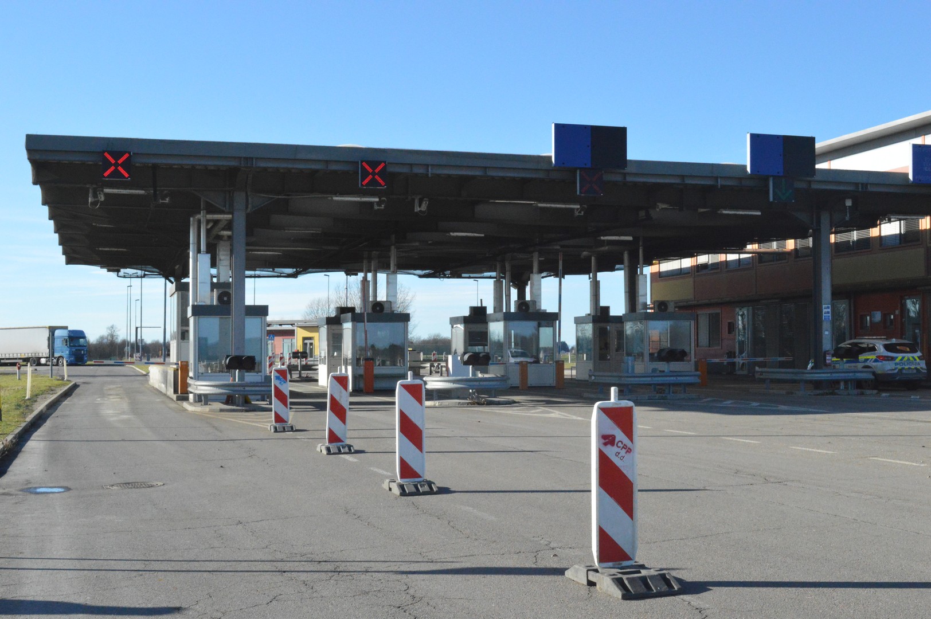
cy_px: 310
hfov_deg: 41.1
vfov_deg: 28.0
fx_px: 1240
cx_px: 466
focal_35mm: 48
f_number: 18
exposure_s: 1/1250
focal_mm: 32
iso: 3200
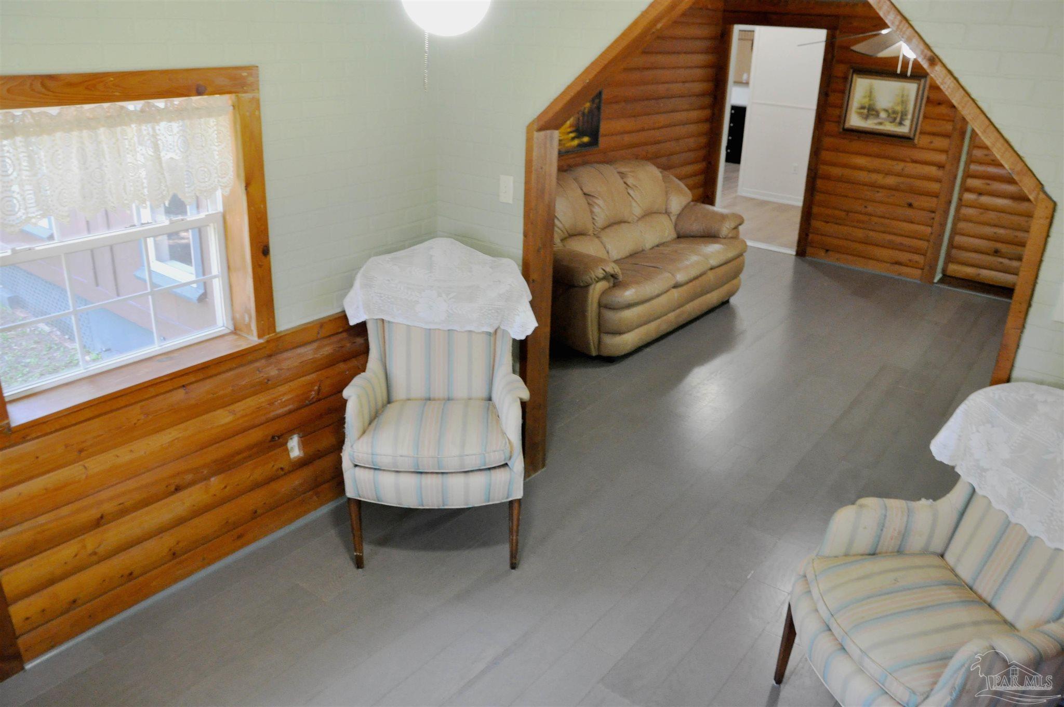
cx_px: 532
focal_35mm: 27
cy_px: 354
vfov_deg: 47.8
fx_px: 797
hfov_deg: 67.4
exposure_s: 1/40
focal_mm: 18
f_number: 6.3
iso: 1250
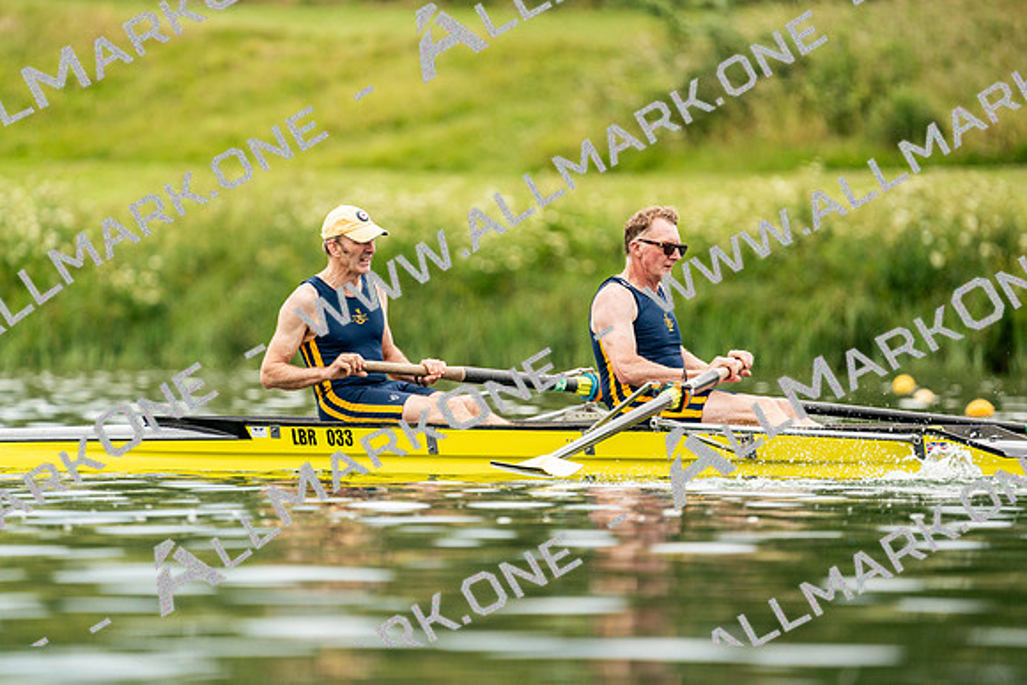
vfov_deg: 2.3
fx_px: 17120
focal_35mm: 600
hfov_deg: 3.4
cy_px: 342
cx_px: 514
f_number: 6.3
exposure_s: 1/2000
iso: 640
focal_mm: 600
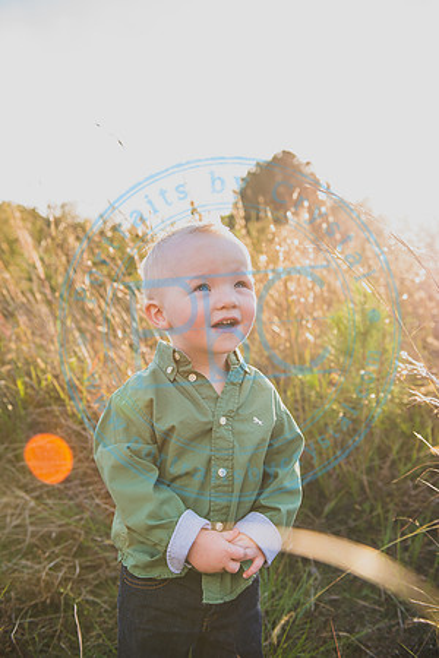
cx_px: 220
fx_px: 658
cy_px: 329
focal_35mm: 36
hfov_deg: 36.9
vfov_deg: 53.1
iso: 200
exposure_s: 1/200
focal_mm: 36
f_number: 4
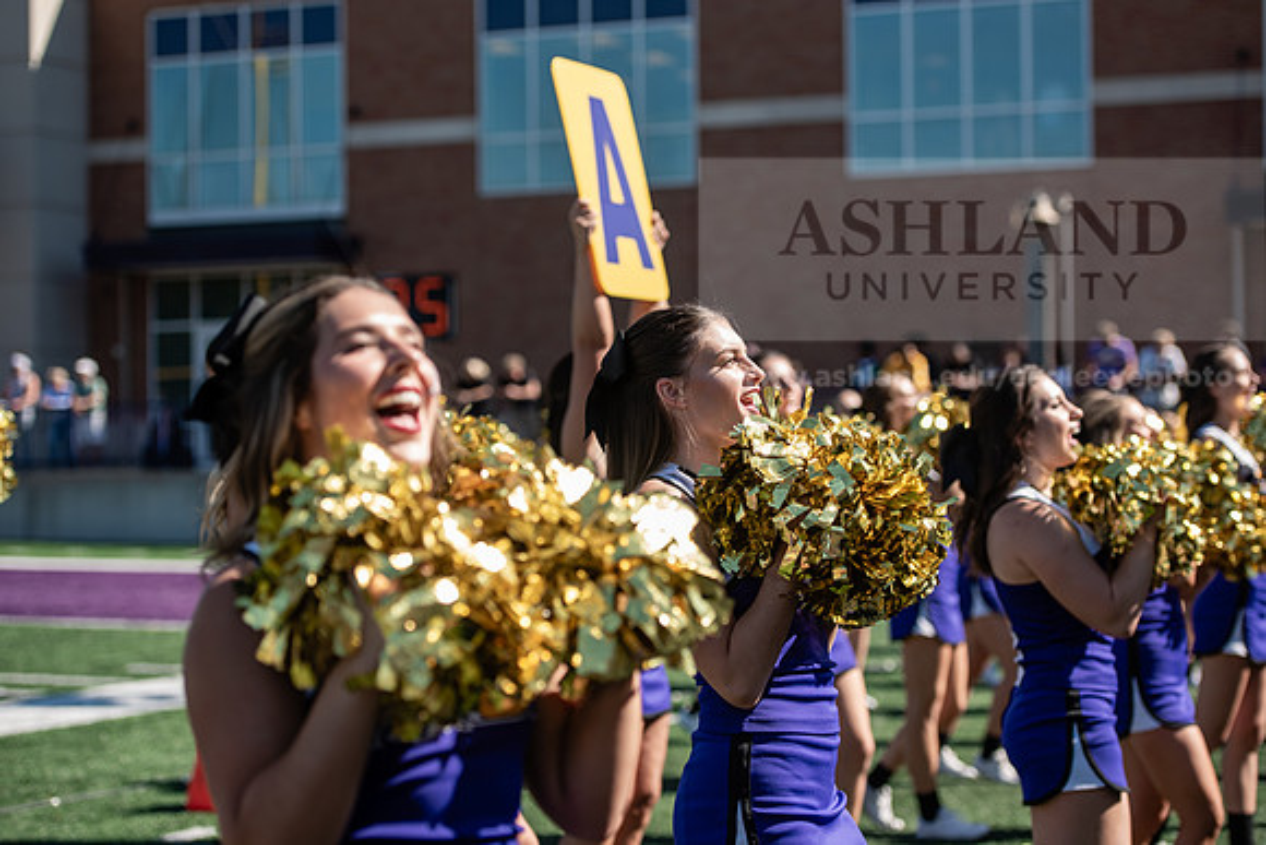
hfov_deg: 24.8
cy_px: 422
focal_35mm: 82
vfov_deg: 16.7
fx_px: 2884
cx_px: 633
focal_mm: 82
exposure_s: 1/1000
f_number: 3.5
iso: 125
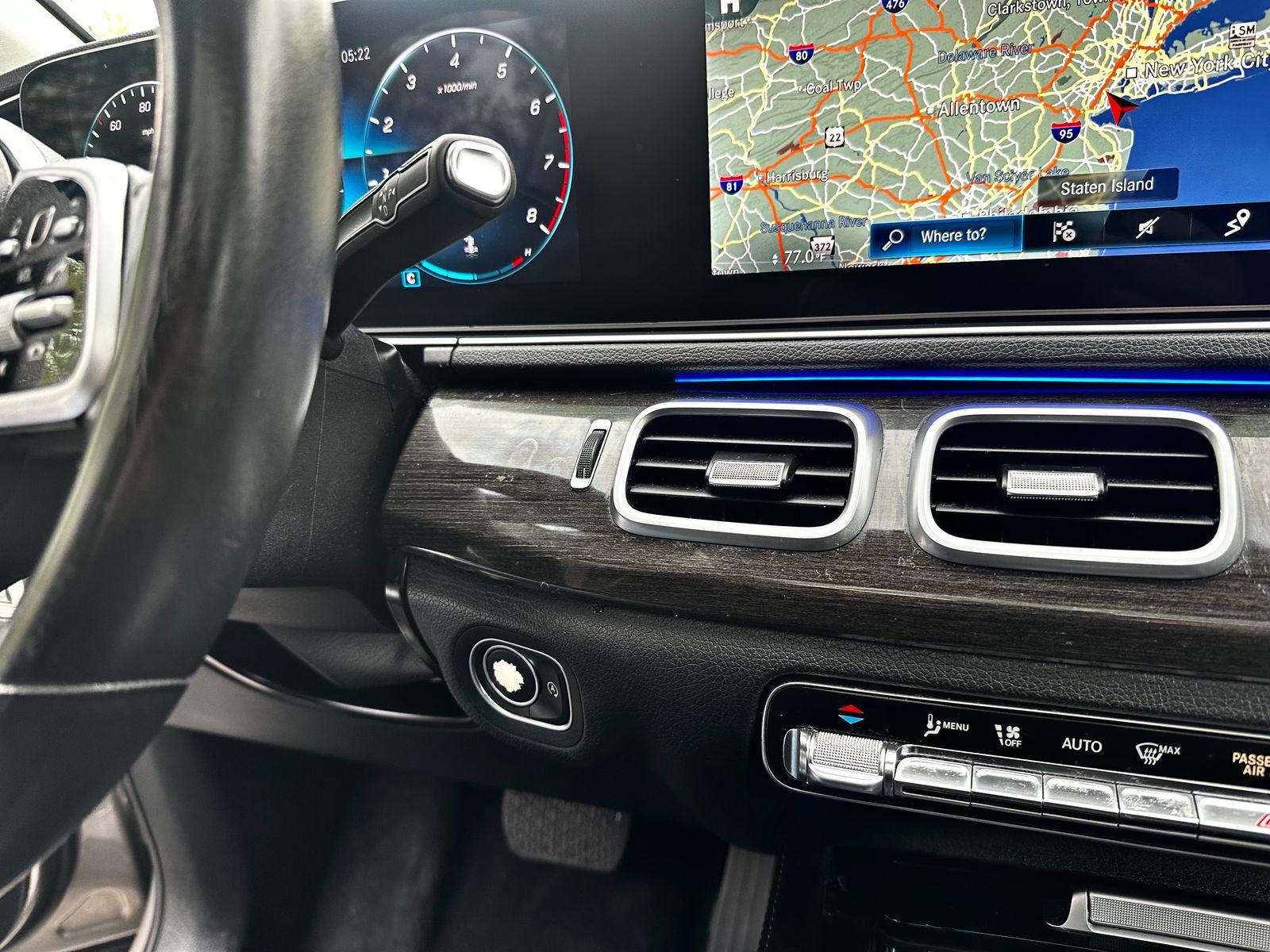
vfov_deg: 56.8
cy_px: 476
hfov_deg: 71.6
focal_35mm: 24
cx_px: 635
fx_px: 881
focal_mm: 6.86
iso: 160
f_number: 1.78
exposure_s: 1/121
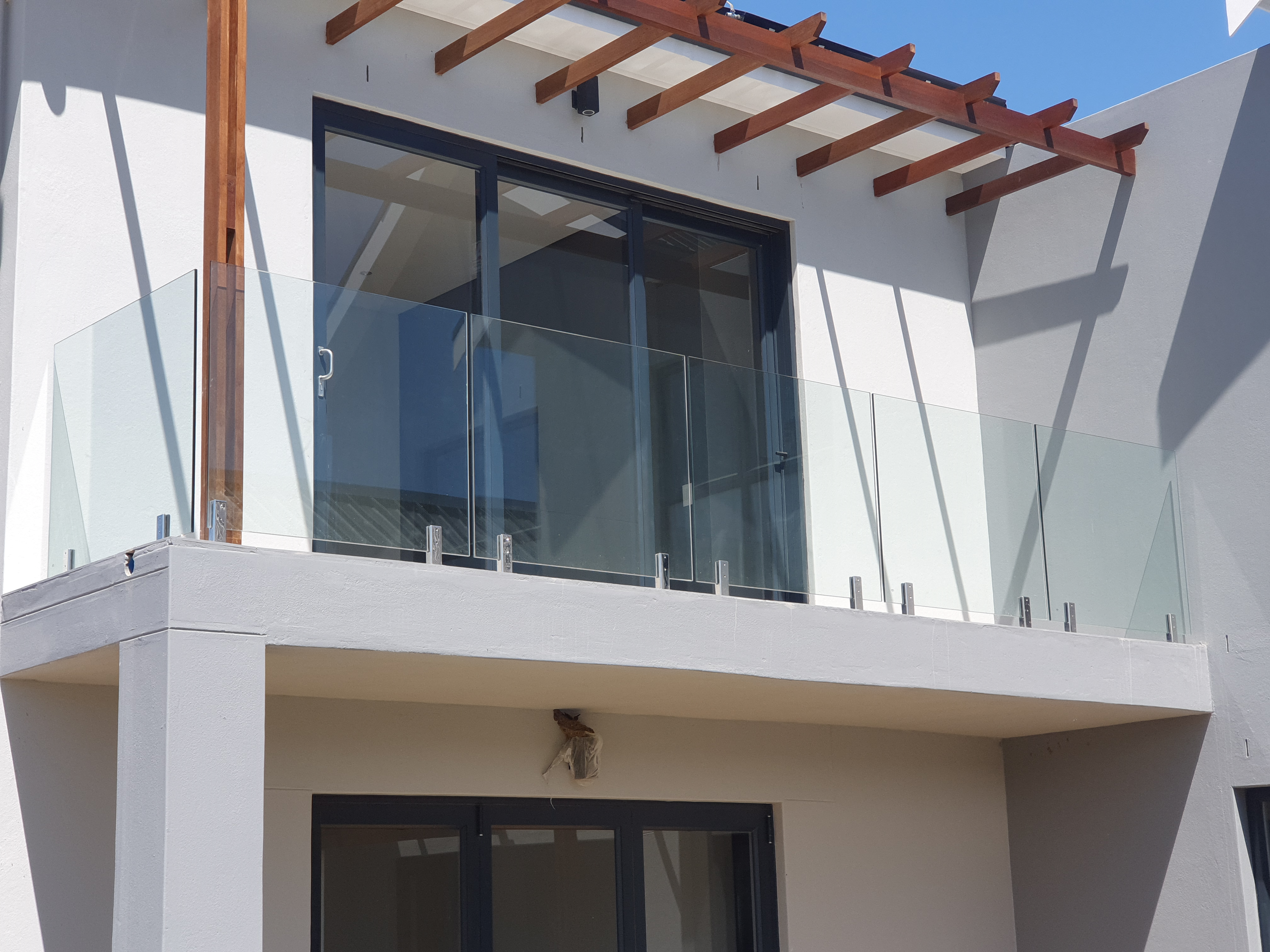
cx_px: 635
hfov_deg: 36.8
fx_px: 1908
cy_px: 476
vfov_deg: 28.0
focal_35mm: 52
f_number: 2.4
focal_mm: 6
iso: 32
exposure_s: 1/627
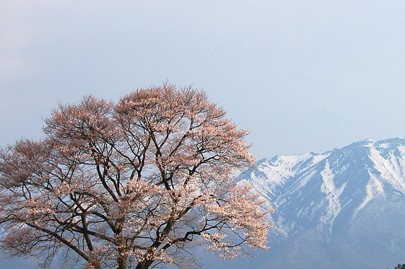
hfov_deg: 14.9
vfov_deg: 10.0
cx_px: 302
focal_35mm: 137
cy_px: 119
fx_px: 1540
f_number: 6.3
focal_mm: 50
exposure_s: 1/800
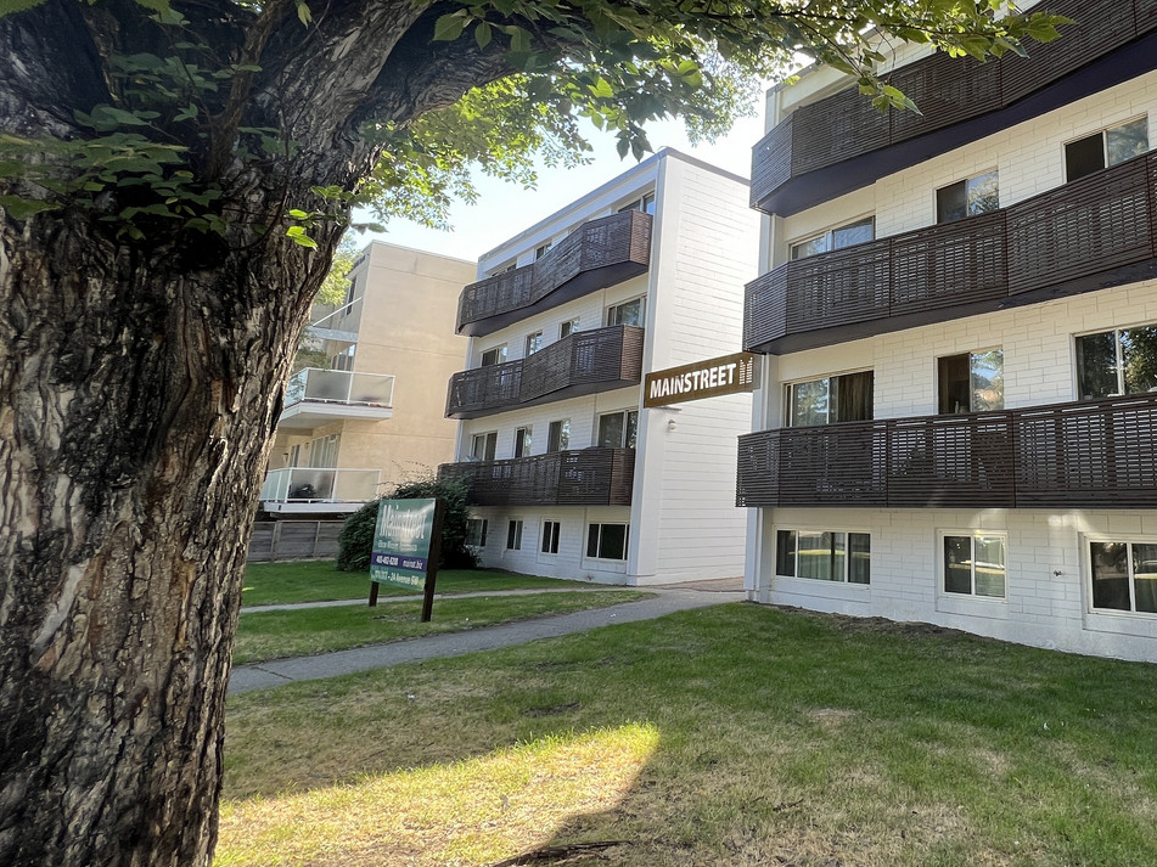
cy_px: 358
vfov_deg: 63.0
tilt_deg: +11.6
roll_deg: +0.4
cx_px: 897
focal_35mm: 21
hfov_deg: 72.3
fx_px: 702
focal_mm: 1.57
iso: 32
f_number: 1.8
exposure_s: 1/175
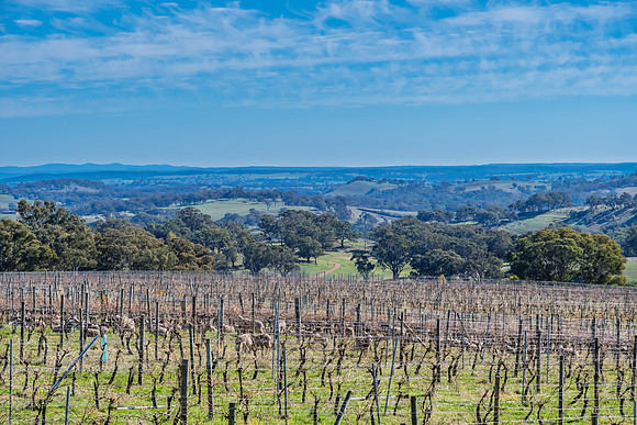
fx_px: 2124
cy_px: 212
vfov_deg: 11.4
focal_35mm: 120
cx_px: 318
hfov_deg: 17.1
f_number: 8
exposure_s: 1/1000
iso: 200
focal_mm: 80
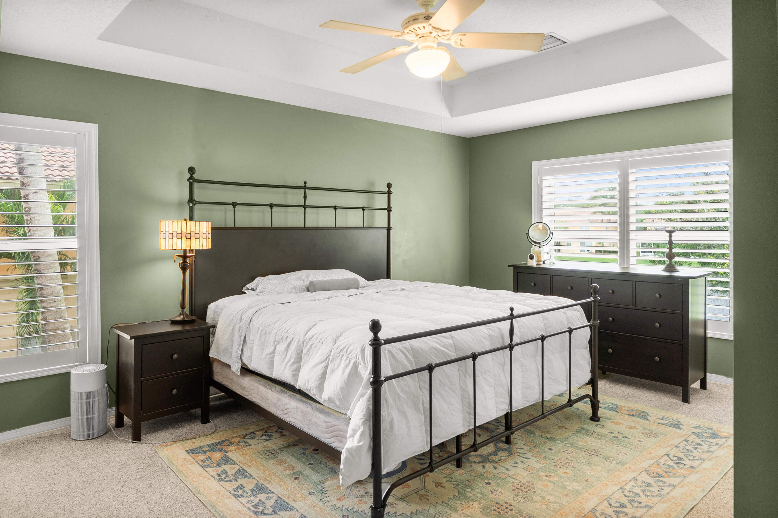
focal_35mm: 24
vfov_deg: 53.1
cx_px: 389
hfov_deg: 73.8
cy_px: 259
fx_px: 519
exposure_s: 1/1.25
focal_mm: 16
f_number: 8
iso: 100
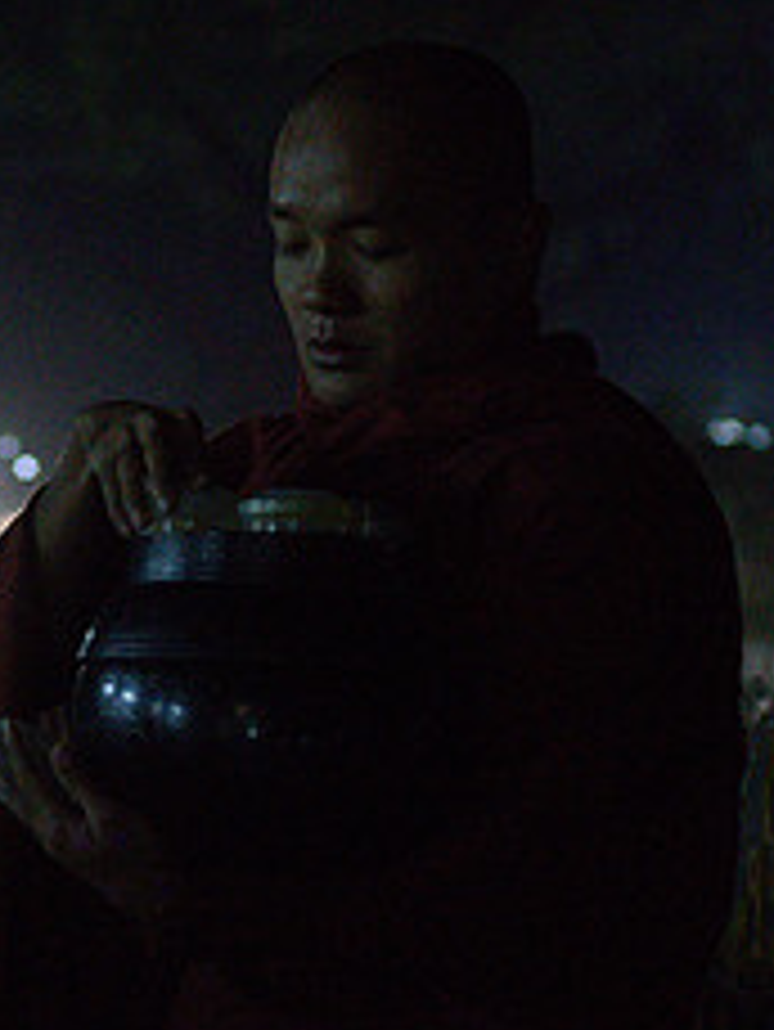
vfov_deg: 10.9
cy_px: 670
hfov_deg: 8.1
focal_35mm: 182
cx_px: -9
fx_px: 5421
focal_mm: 50
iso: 1600
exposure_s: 1/50
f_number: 3.5
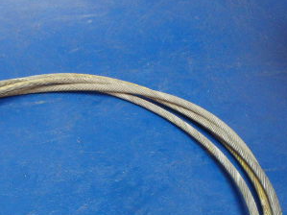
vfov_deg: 23.8
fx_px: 497
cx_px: -15
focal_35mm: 60
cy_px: 188
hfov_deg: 29.5
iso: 640
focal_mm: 5
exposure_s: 1/30
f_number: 3.9
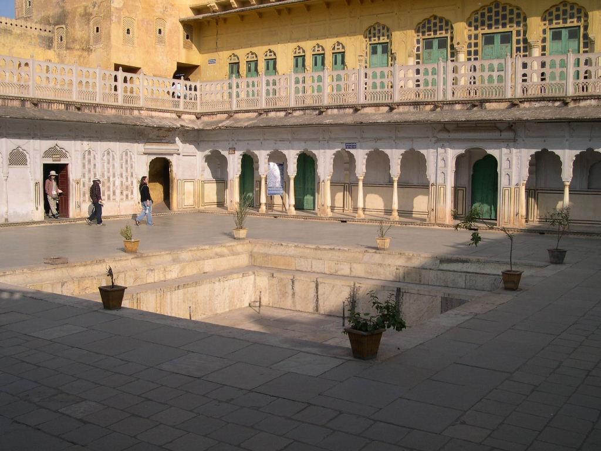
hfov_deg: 49.0
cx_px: 300
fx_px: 660
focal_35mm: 38
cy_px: 226
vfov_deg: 37.7
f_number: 7.6
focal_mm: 8
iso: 100
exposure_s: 1/222
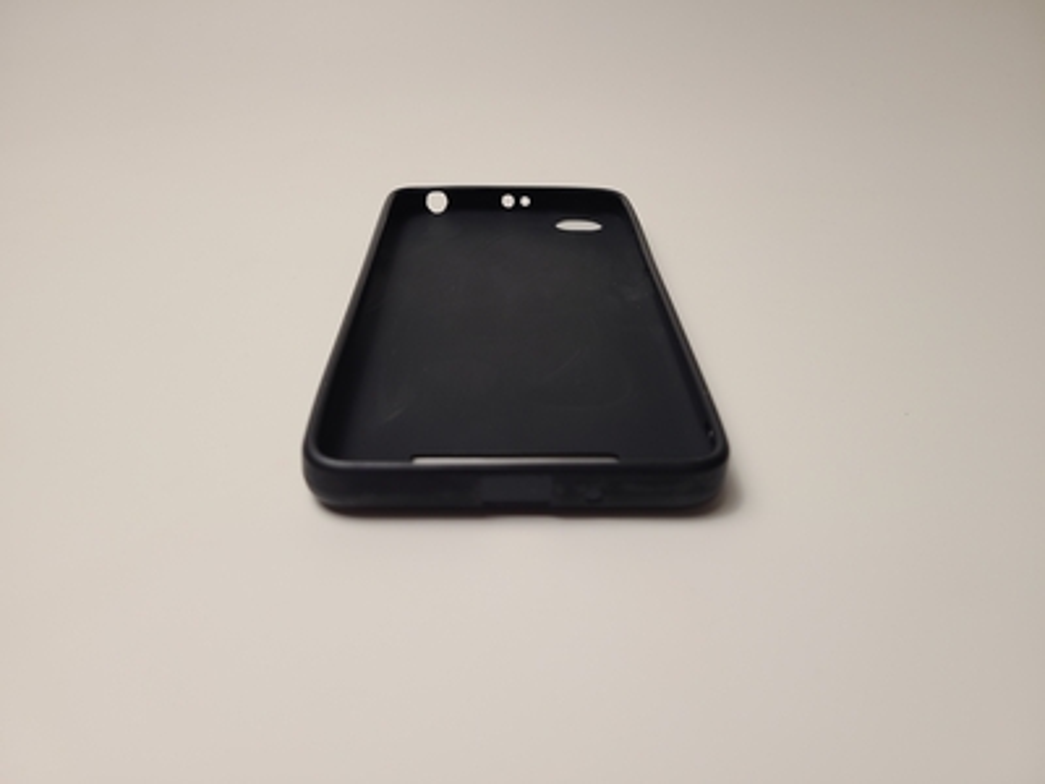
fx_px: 785
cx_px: 522
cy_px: 392
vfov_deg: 53.1
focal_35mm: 26
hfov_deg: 67.3
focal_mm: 5.4
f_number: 1.8
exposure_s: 1/100
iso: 64
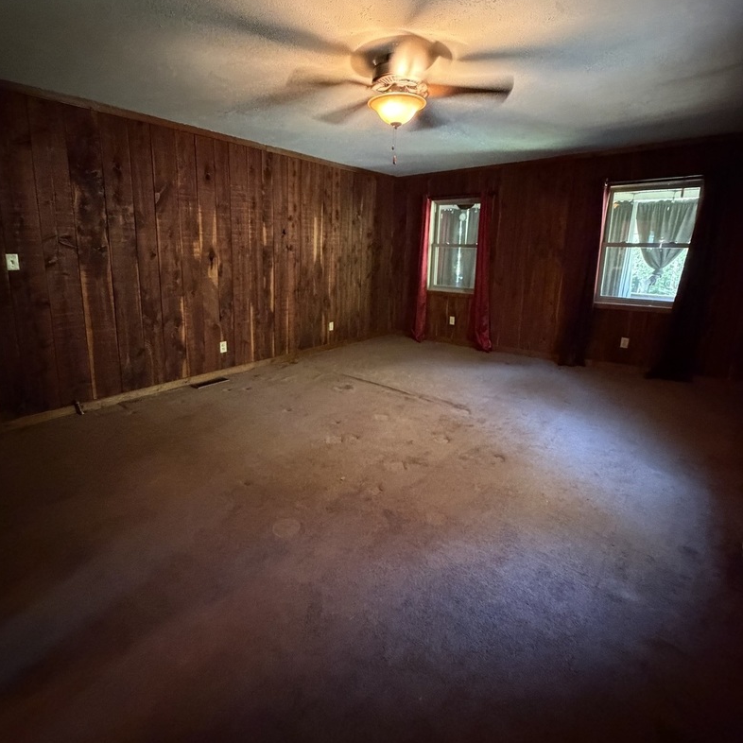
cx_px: 362
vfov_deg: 83.6
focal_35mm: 17
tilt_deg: -12.3
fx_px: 413
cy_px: 324
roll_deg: -1.9
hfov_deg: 84.0
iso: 1250
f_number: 2.2
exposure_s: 1/30
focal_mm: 2.22
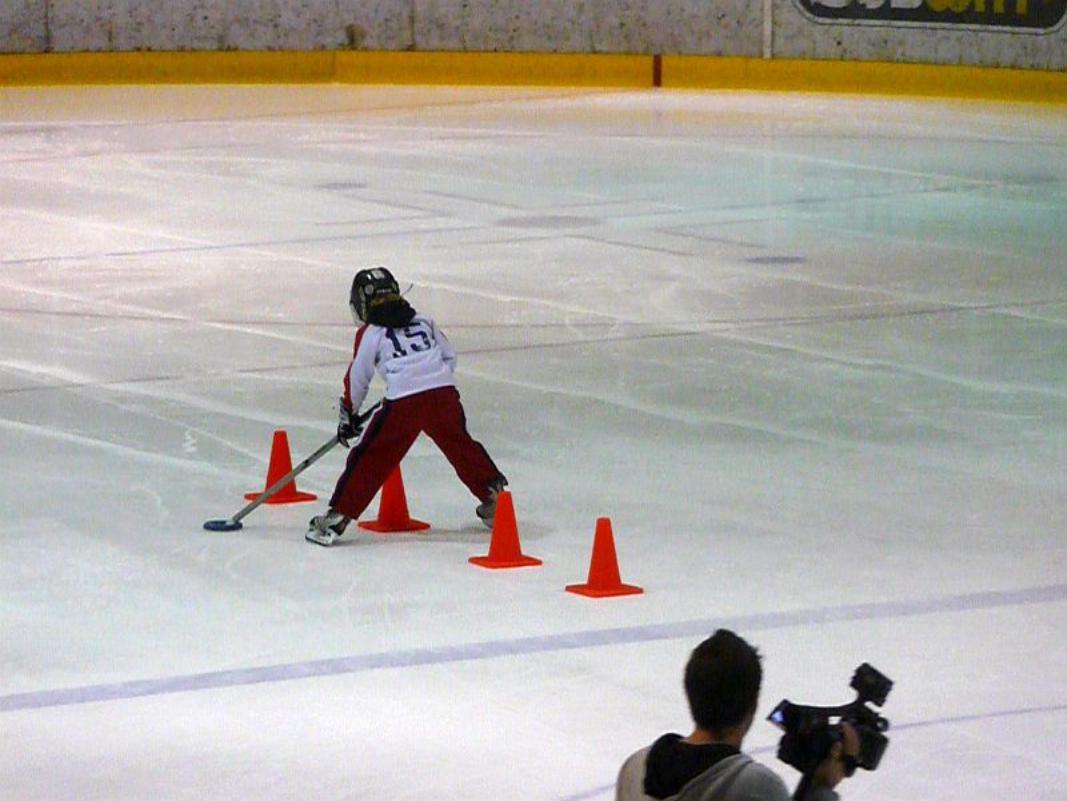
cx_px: 534
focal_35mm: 280
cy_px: 400
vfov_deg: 5.3
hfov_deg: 7.1
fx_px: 8631
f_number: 4.9
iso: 800
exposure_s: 1/125
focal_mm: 47
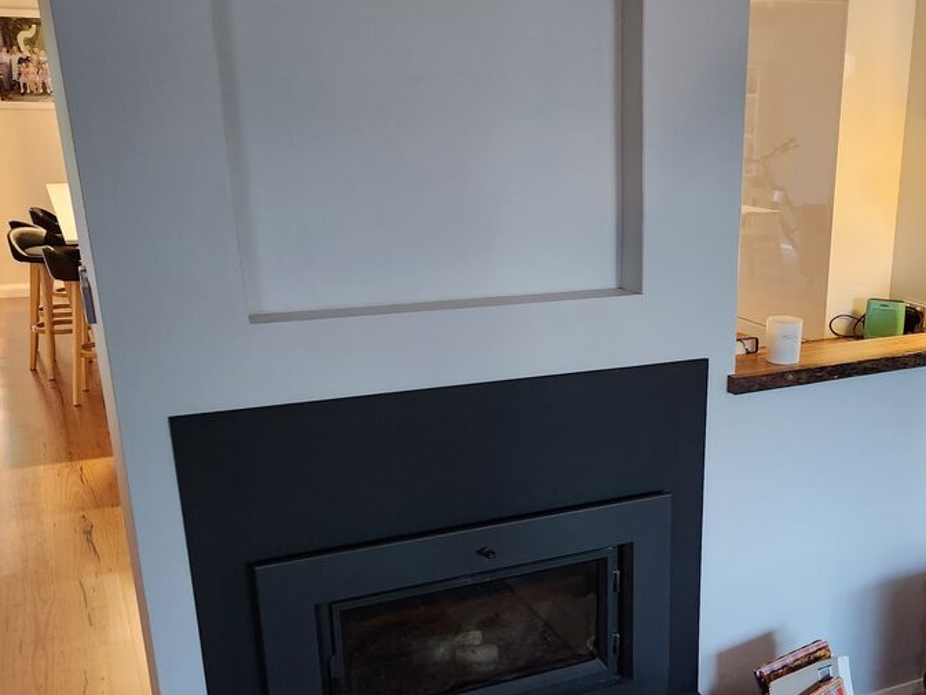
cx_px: 662
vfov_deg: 34.7
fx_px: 1097
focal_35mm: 41
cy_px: 480
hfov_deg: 44.6
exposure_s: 1/50
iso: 640
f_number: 1.8
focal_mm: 5.4
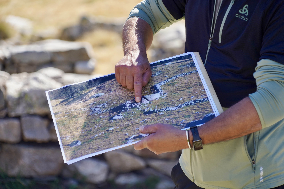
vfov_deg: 7.6
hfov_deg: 11.4
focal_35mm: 181
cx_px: 142
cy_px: 94
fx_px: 1428
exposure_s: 1/200
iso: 200
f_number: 6.3
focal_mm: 181
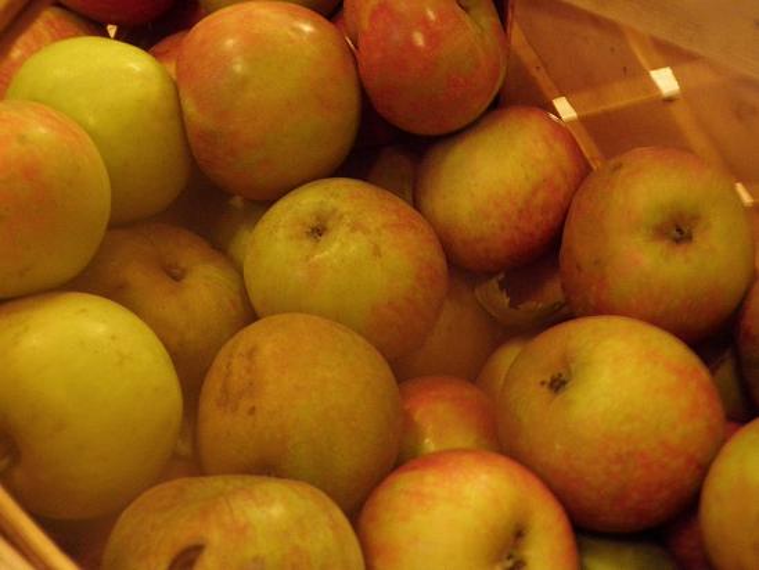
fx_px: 789
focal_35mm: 36
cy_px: 285
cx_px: 380
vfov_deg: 39.7
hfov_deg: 51.4
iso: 400
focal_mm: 6.53
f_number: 4.1
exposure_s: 1/4
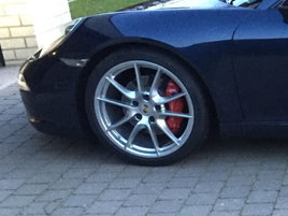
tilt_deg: -20.2
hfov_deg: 20.9
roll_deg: +3.4
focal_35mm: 83
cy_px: 146
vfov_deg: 17.7
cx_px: 397
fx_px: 691
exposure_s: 1/17
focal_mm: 4.15
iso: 320
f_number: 2.2
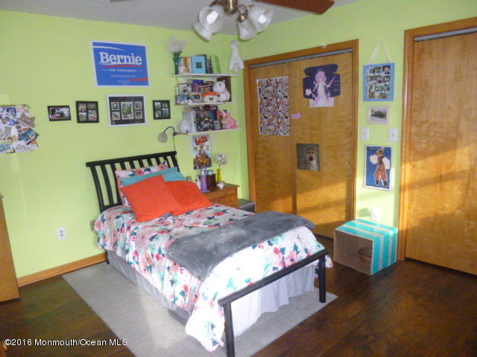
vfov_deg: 54.9
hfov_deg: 69.4
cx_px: 238
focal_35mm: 25
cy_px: 178
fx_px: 344
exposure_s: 1/60
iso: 500
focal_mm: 4.5
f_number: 3.1
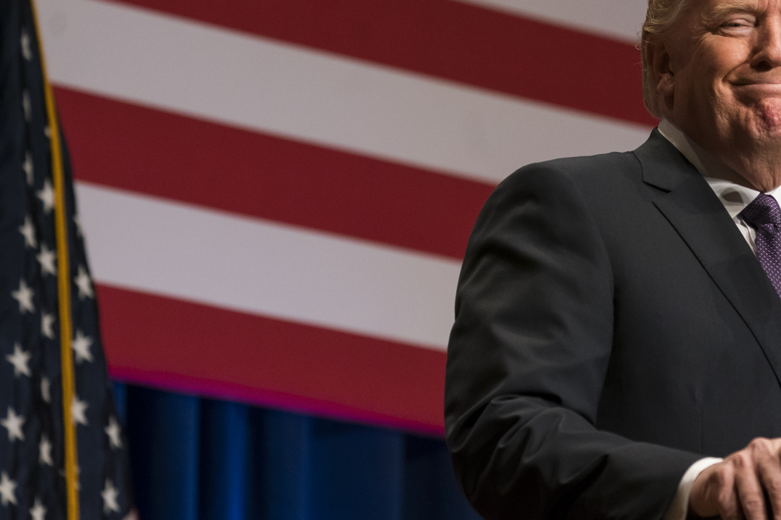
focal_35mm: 395
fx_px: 8568
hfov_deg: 5.2
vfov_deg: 3.5
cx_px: 596
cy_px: 129
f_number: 5.6
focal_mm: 215
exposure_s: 1/200
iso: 1600
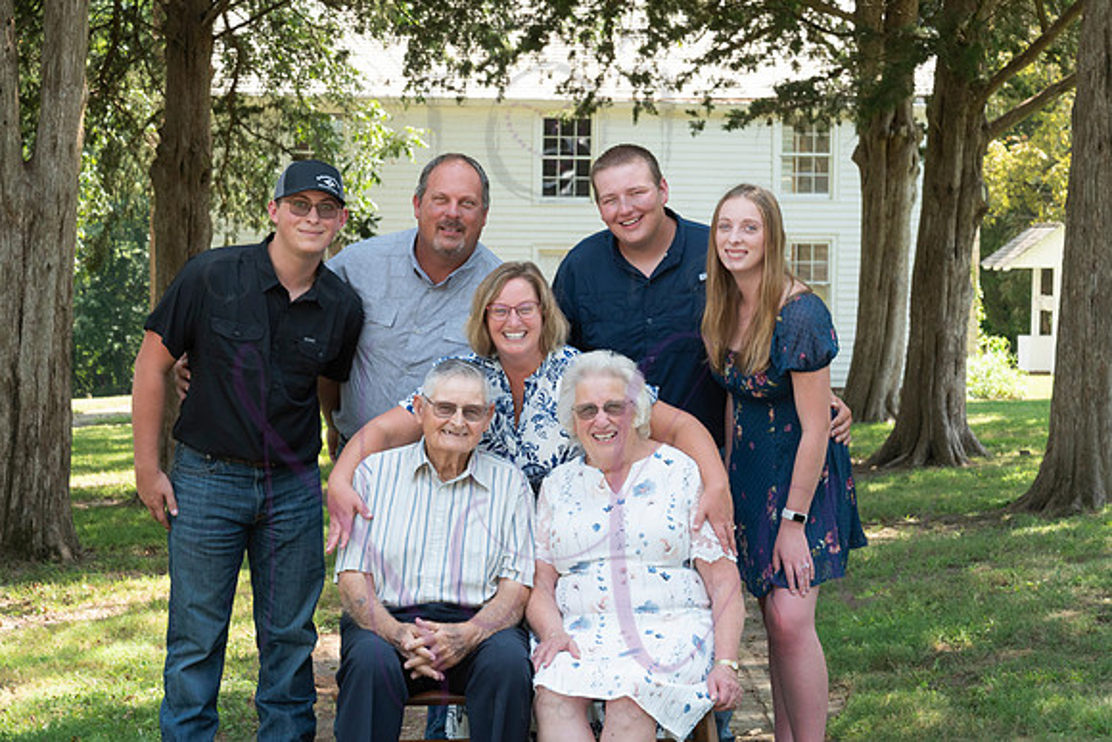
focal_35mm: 78
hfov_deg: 26.0
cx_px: 556
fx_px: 2410
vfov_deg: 17.5
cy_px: 371
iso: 500
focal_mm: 78
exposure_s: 1/200
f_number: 10
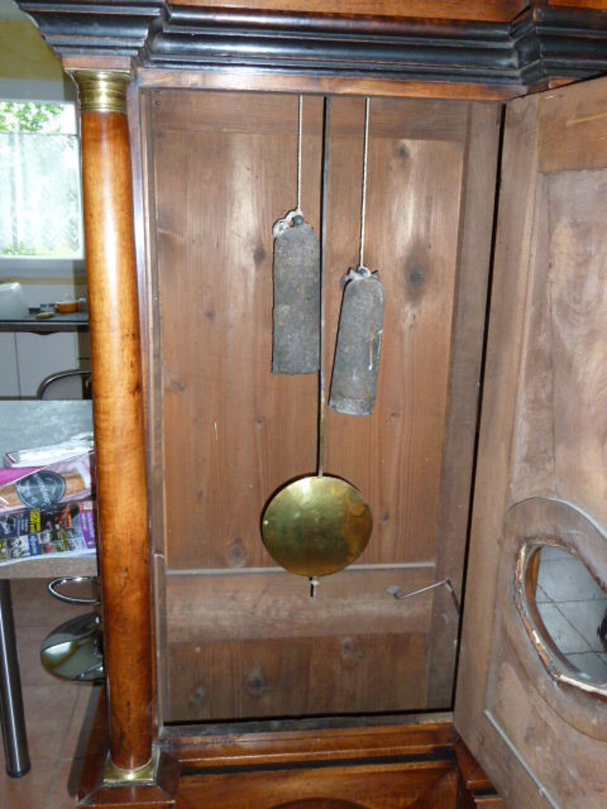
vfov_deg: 60.0
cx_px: 304
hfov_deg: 46.8
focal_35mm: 30
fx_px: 701
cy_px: 404
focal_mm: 5
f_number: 3.4
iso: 320
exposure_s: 1/13
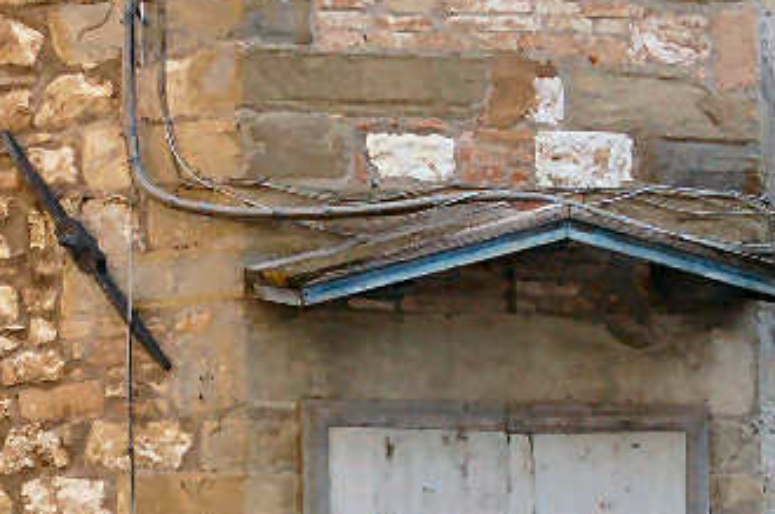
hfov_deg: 11.3
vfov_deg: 7.5
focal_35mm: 182
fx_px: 3912
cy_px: 372
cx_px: 207
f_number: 8
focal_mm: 40
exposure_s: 1/250
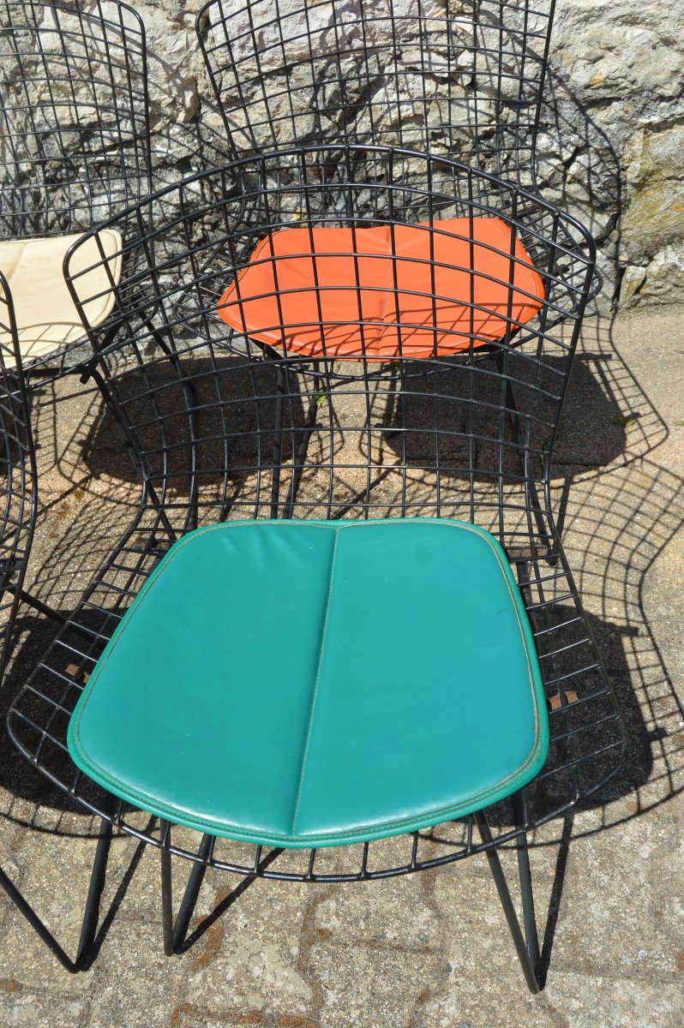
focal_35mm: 33
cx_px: 342
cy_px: 514
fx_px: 942
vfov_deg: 57.3
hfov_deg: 39.9
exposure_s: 1/320
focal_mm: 22
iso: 100
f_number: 9
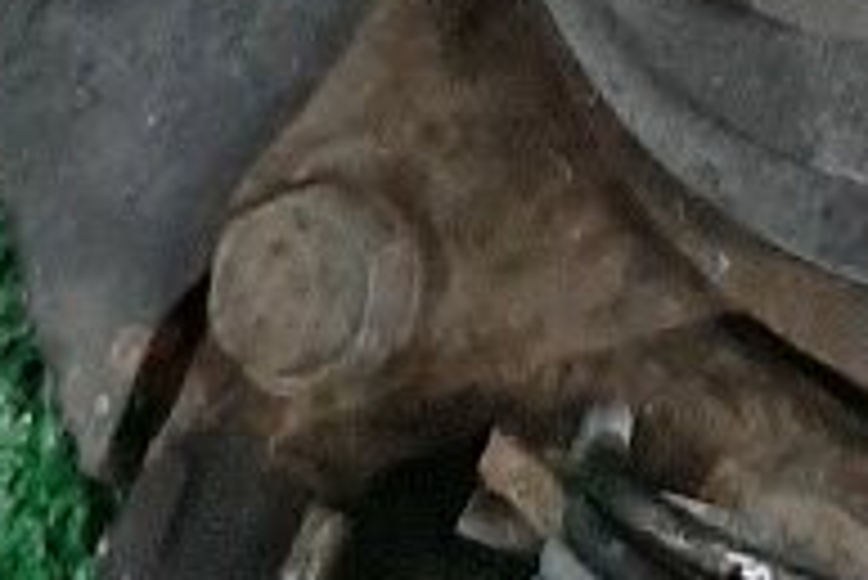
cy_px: -1147
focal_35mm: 202
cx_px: 1066
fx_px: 4874
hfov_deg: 10.0
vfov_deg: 6.3
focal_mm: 3.93
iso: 177
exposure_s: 1/50
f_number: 1.7
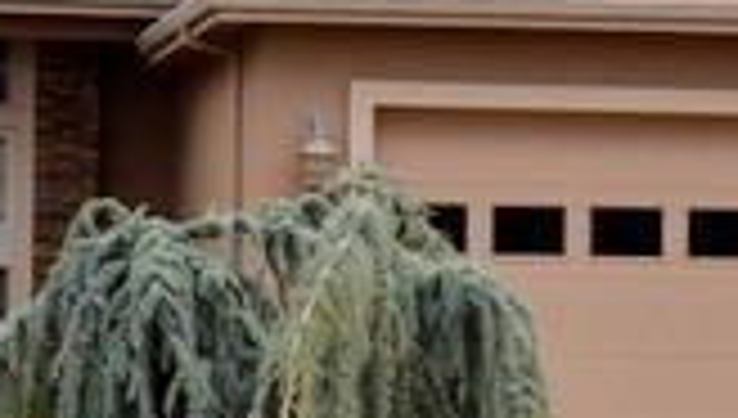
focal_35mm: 159
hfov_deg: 13.3
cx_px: 27
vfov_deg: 7.6
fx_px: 3118
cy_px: -29
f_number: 8
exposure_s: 1/200
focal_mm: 26
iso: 100
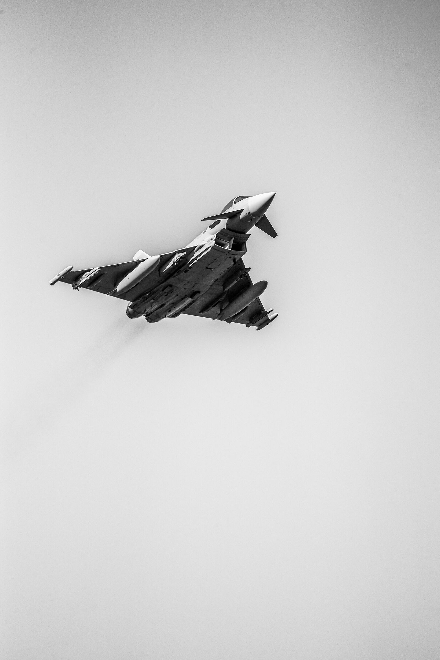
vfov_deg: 4.1
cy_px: 330
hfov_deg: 2.8
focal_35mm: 500
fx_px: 9162
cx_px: 220
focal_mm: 500
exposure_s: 1/4000
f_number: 6.7
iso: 1000
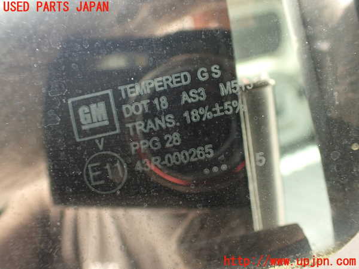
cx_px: 180
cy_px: 134
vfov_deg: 44.2
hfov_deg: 56.8
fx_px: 332
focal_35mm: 32
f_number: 2.4
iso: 250
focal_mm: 5.79
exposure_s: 1/30
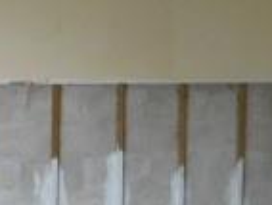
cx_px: 107
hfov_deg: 18.2
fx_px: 850
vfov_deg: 13.7
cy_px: 121
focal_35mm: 108
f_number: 3.3
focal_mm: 4.3
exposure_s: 1/30
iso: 320
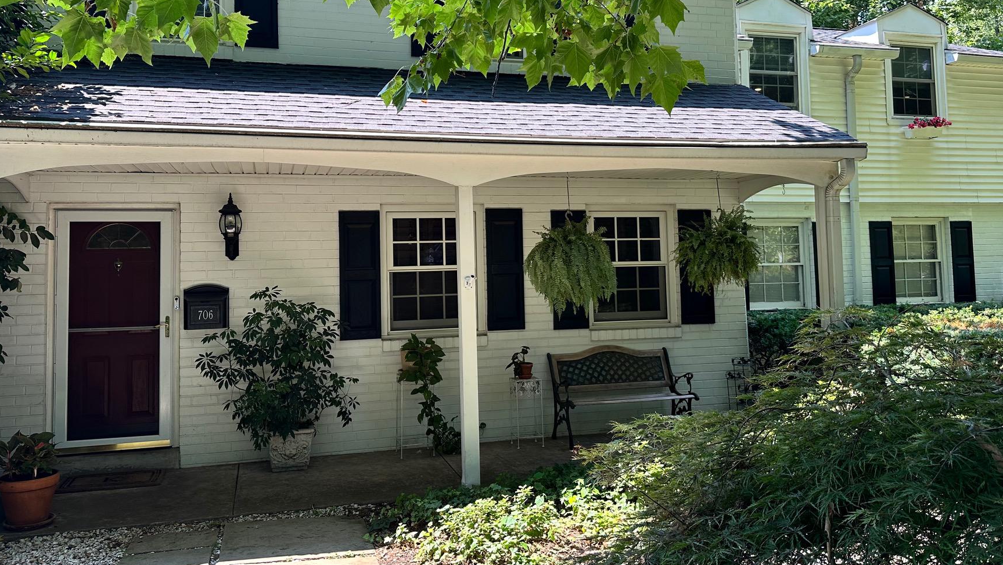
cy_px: 218
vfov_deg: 37.6
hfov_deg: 62.6
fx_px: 825
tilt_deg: +2.4
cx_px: 508
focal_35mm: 31
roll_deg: +1.4
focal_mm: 6.86
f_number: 1.78
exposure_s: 1/345
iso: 80
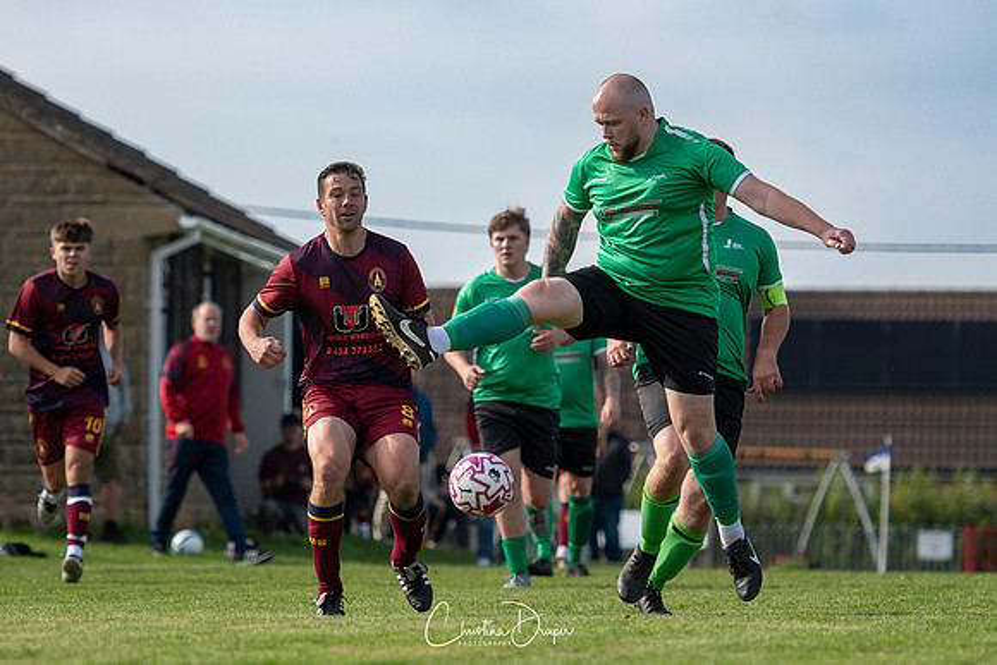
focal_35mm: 294
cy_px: 331
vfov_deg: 4.7
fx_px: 8133
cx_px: 398
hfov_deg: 7.0
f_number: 2.8
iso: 200
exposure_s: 1/4000
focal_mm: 140
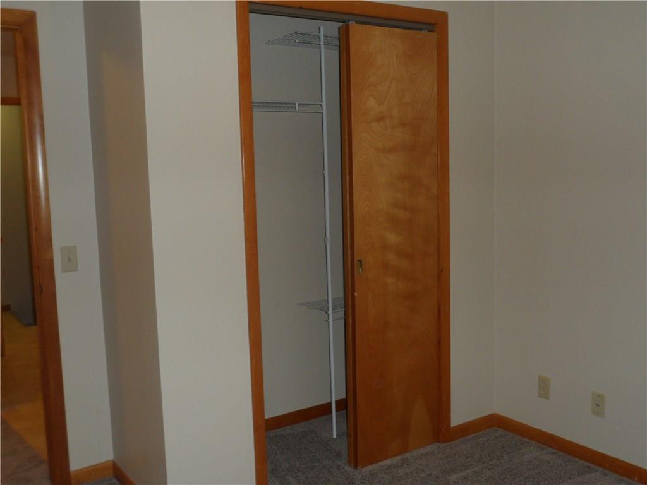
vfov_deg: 39.7
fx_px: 673
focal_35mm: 36
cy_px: 242
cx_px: 324
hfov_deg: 51.4
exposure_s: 1/45
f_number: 3.8
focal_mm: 6.6
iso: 120
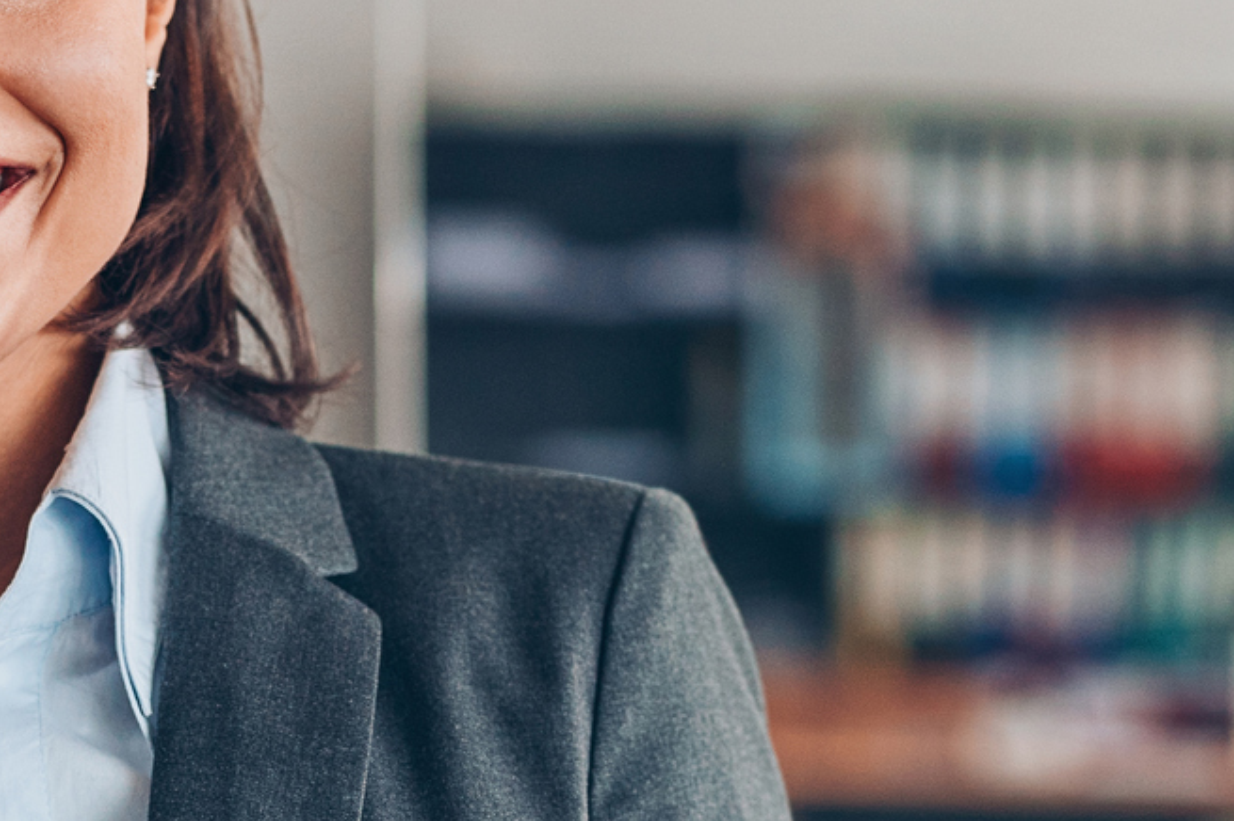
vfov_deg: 8.4
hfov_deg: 12.7
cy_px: 723
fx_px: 5550
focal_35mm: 162
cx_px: 406
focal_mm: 50
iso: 500
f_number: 1.8
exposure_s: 1/400
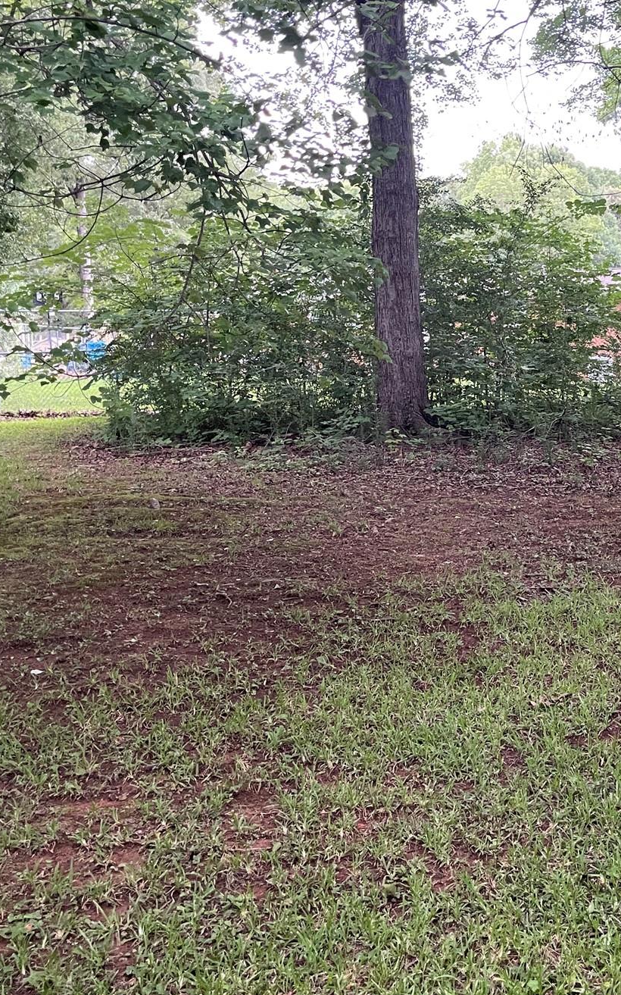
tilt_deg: -0.7
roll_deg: +1.0
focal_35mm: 43
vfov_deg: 46.1
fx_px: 1165
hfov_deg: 28.9
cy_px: 436
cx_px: 528
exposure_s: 1/60
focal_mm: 5.1
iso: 250
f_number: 1.6
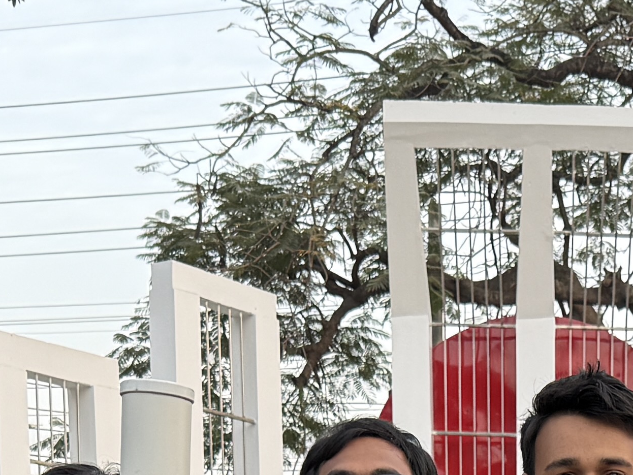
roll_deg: +0.5
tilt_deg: -4.3
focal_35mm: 110
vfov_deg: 12.0
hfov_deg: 17.4
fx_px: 2012
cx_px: 645
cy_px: 955
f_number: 1.78
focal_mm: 6.76
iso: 100
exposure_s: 1/245
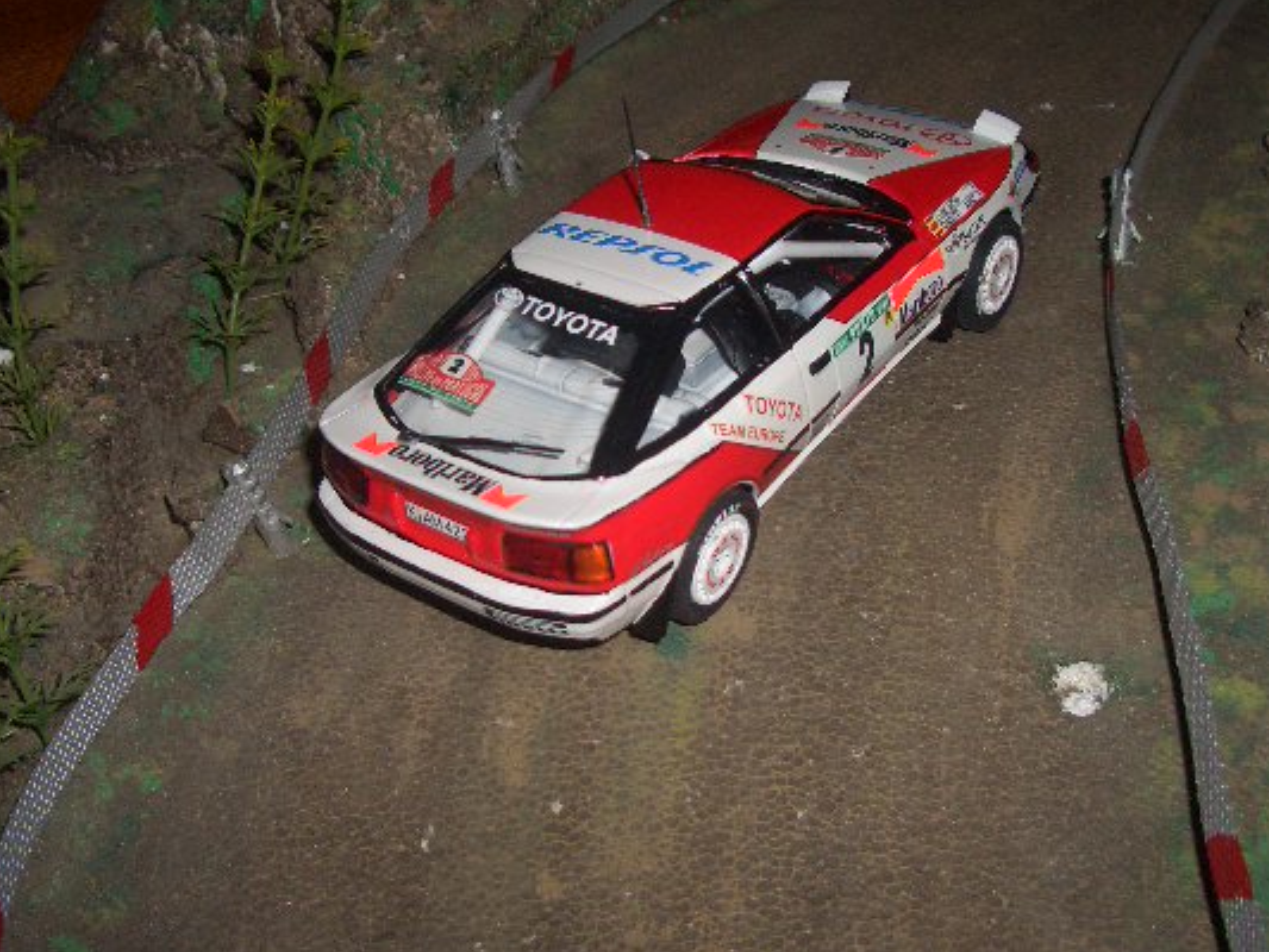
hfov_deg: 44.8
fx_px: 1540
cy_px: 481
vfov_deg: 34.4
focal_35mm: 42
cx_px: 657
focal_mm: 5.8
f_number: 2.6
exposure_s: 1/60
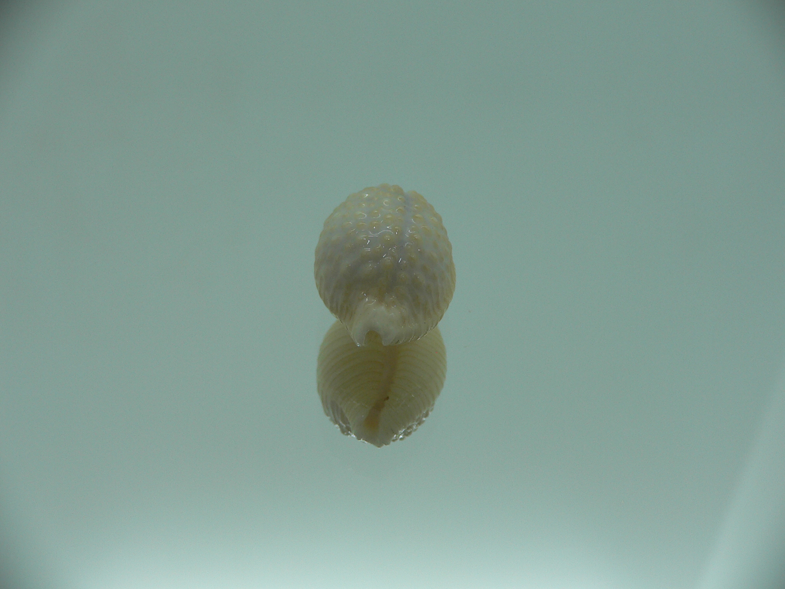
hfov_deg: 52.6
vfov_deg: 40.7
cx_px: 392
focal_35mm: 35
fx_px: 794
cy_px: 294
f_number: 2.8
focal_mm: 4.6
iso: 80
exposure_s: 1/80
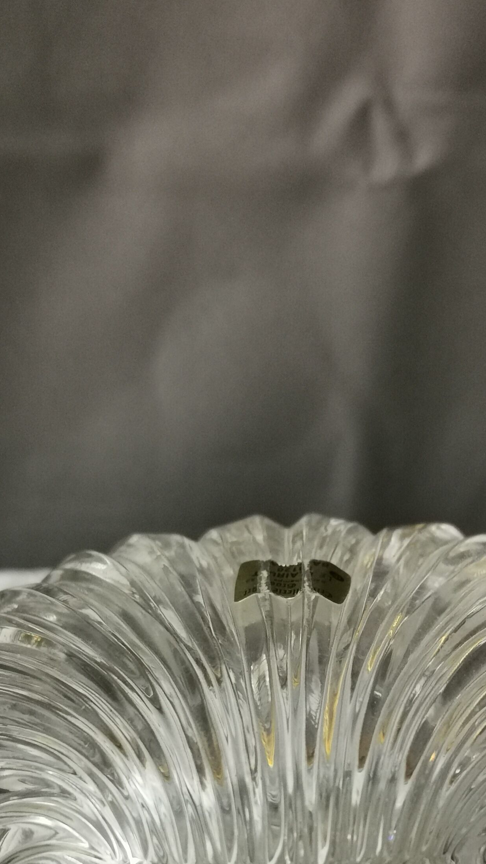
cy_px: 668
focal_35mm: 69
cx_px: 318
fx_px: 1581
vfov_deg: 30.0
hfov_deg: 17.4
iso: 400
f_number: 1.8
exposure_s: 1/50
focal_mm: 5.58
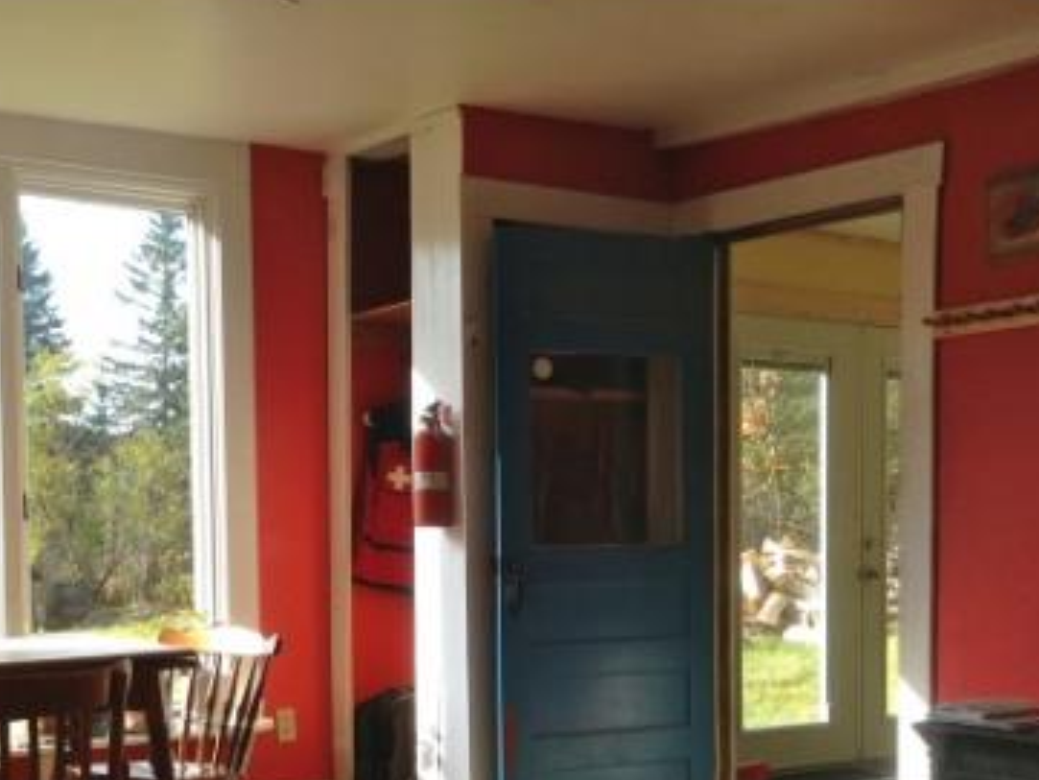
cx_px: 466
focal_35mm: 53
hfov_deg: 36.1
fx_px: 1591
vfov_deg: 27.1
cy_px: 593
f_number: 2.4
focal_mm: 4.12
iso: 50
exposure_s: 1/243
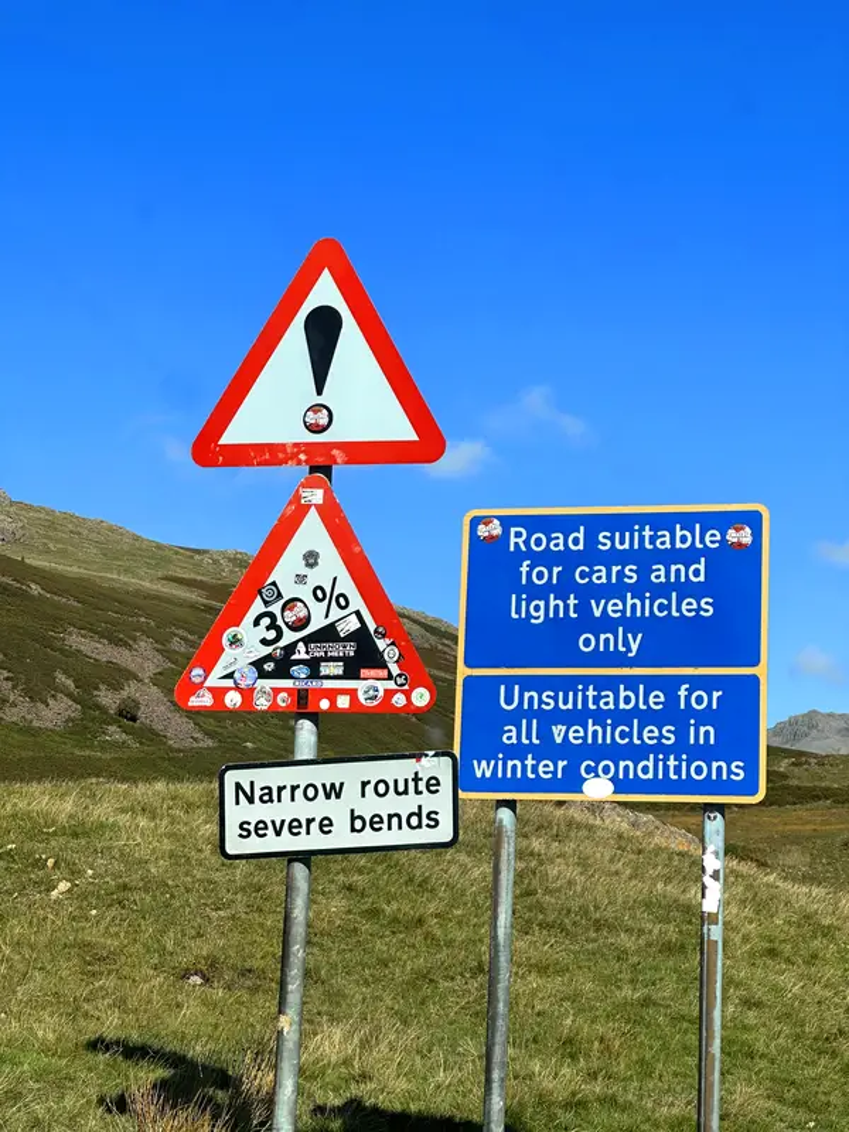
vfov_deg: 25.3
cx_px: 424
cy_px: 566
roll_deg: -3.0
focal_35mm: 77
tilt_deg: +9.8
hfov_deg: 19.1
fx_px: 2518
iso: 32
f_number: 2.8
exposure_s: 1/669
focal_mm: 9
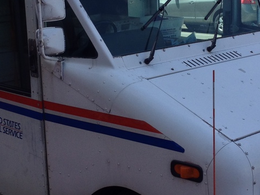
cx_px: 138
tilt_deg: -12.1
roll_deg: +0.8
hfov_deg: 22.2
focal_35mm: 88
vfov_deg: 16.8
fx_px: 661
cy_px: 75
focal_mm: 4.28
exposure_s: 1/726
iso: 50
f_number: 2.4
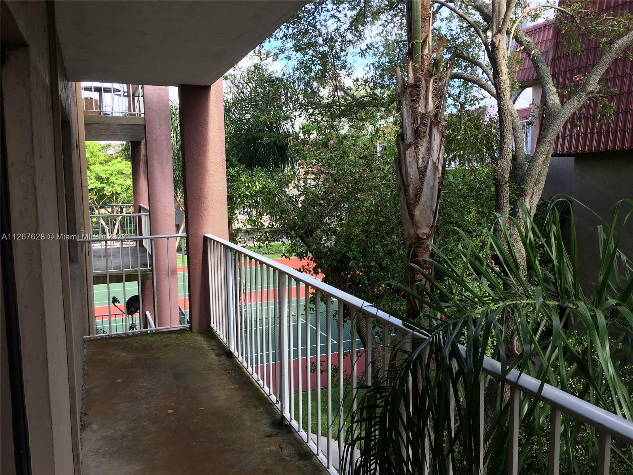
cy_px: 238
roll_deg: +1.3
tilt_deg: -6.2
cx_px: 316
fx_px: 530
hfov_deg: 61.7
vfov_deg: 48.2
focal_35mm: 29
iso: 25
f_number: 2.2
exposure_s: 1/183
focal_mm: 4.15
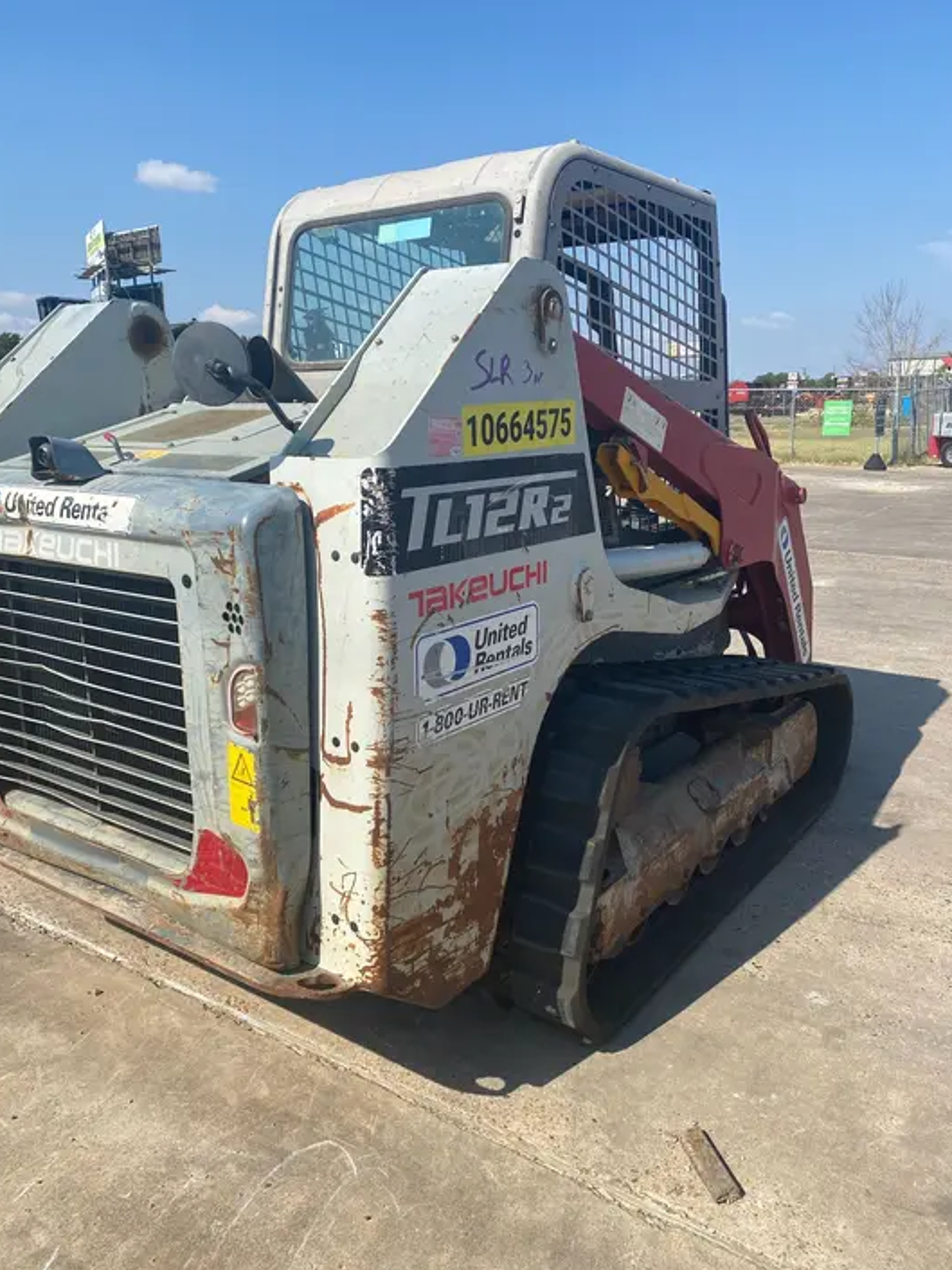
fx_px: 991
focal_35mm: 27
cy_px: 614
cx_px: 484
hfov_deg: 51.3
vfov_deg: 65.3
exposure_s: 1/2890
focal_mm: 4.25
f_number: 1.8
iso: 32
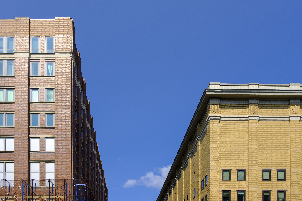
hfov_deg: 54.4
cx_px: 151
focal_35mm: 35
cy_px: 100
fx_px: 294
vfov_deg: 37.9
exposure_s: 1/640
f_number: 5.6
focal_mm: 23
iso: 100
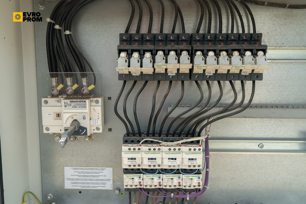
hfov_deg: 51.9
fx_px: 314
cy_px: 102
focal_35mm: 37
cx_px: 153
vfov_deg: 35.9
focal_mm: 37
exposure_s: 1/100
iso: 160
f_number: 10
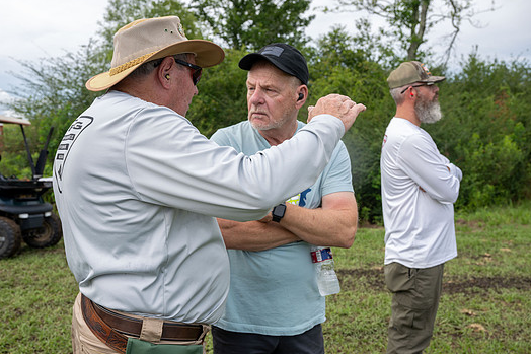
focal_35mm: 36
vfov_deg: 36.8
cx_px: 252
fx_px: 531
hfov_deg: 53.1
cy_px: 177
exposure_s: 1/100
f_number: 6.3
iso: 64
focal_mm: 32.5
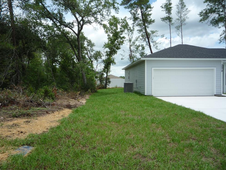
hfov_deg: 58.4
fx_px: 202
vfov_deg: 45.4
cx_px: 112
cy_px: 86
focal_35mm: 31
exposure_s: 1/400
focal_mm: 5.2
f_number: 5
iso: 100
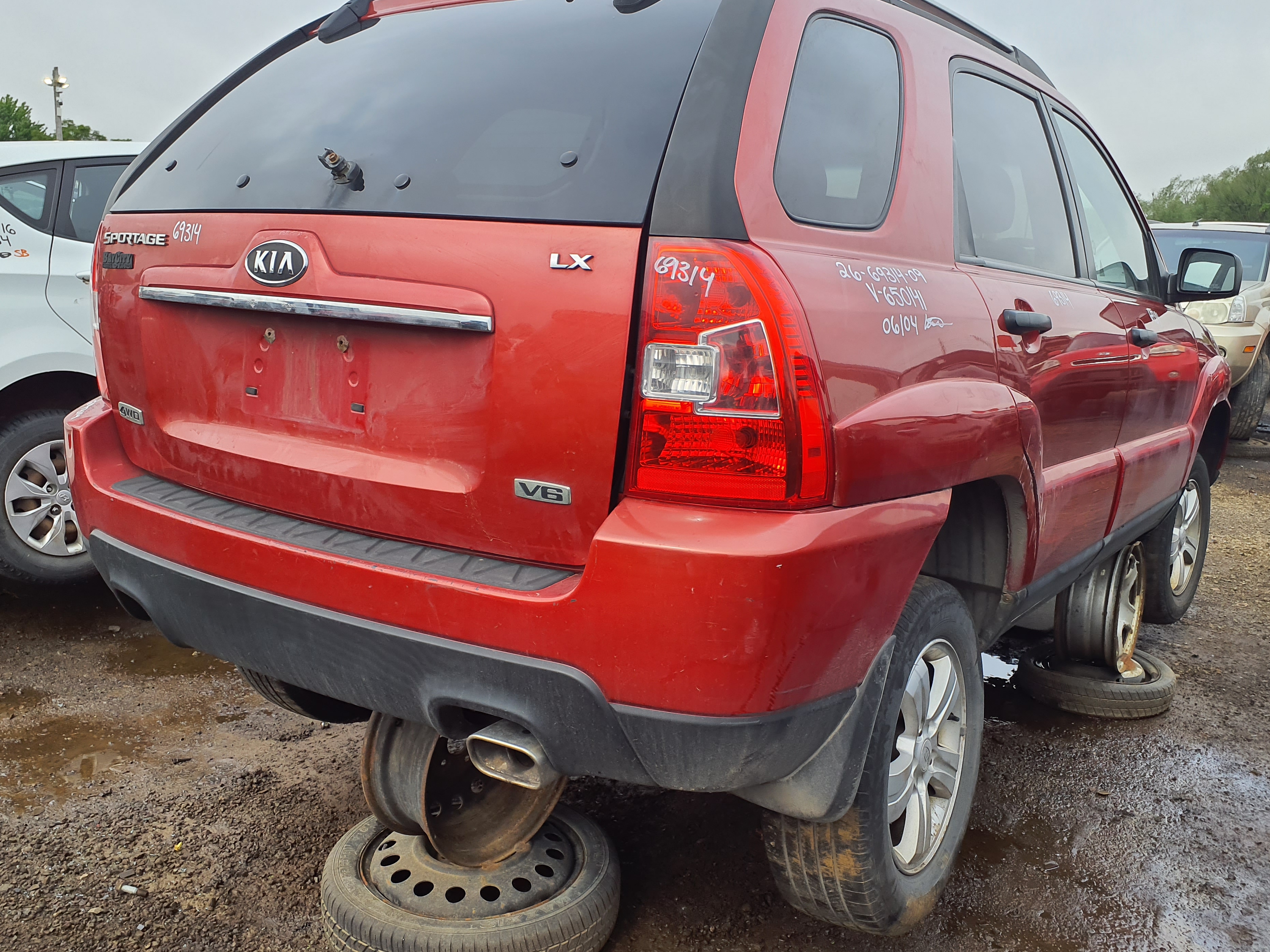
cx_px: 634
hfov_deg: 60.0
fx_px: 1101
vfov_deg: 46.8
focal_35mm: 30
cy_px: 468
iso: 40
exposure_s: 1/964
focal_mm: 3.58
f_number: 1.9
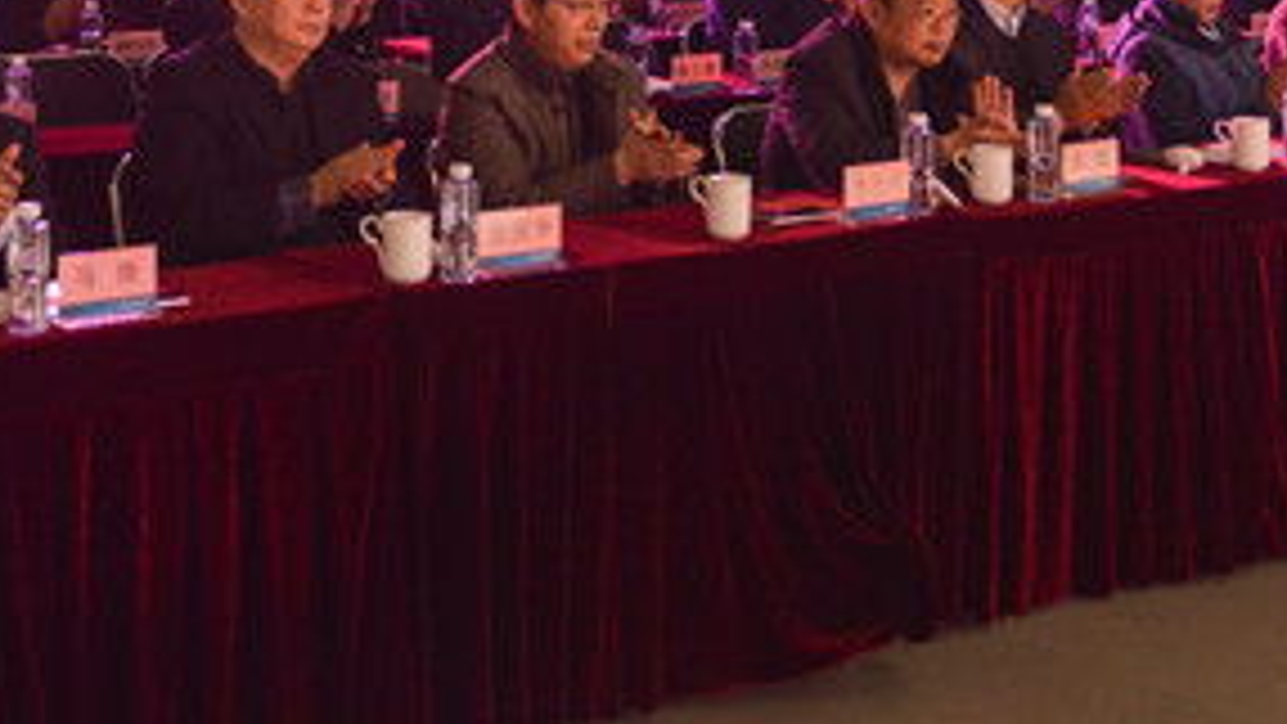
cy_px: -187
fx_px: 2560
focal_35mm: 75
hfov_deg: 28.2
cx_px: 693
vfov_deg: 15.4
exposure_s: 1/100
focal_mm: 32
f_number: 2.8
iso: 1600
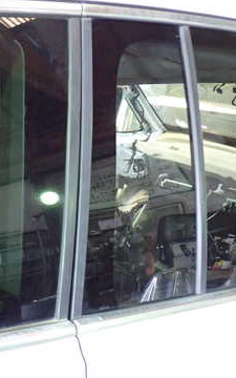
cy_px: 175
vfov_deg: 38.2
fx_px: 545
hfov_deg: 22.4
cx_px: -49
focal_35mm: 53
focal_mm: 5.4
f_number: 2.3
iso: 640
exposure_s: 1/30
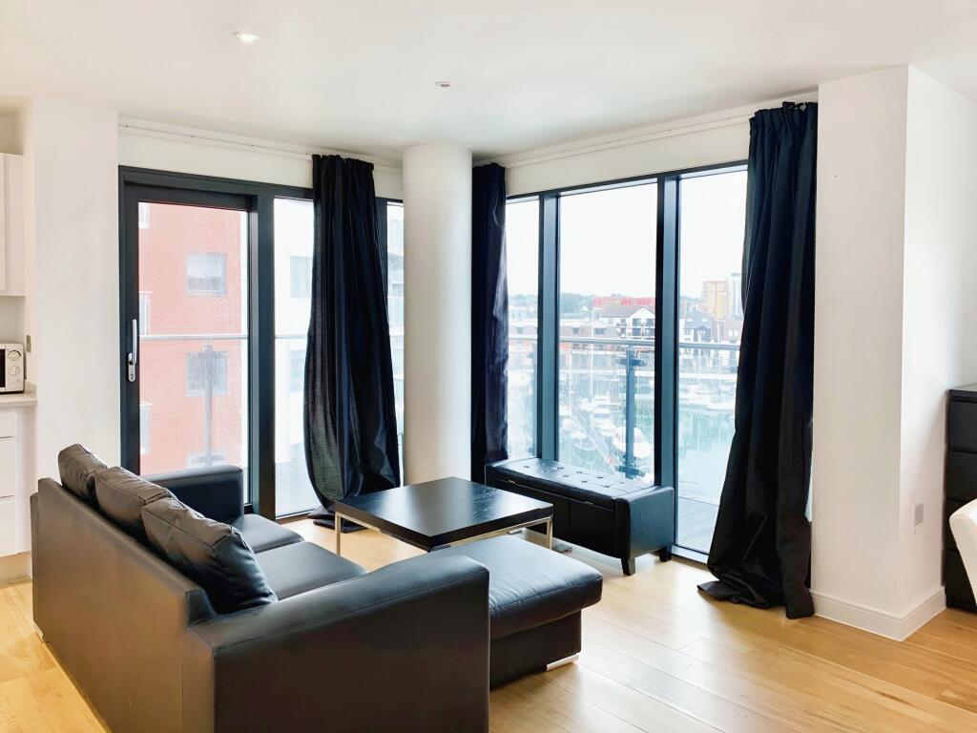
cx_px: 488
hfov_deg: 67.3
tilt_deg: -4.8
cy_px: 366
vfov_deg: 53.1
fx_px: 734
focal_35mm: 26
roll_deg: -0.7
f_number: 1.8
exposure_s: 1/100
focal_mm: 4.25
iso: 40
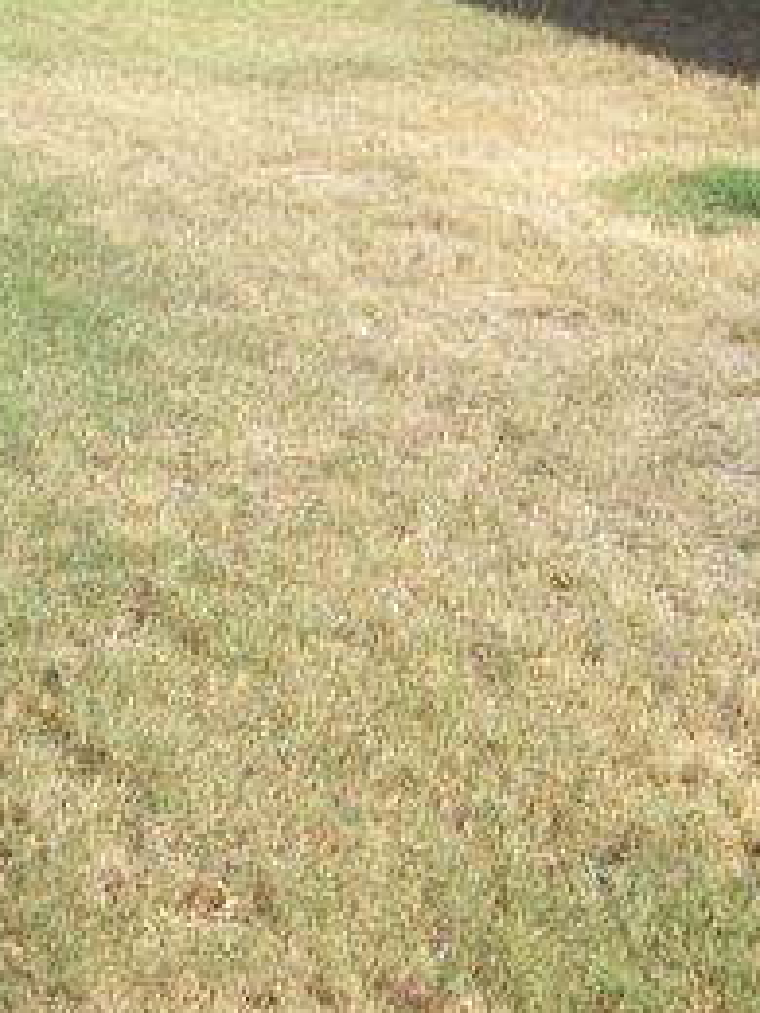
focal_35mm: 85
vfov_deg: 22.9
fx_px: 2488
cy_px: 288
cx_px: 257
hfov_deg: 17.3
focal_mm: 6
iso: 80
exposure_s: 1/349
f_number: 4.8
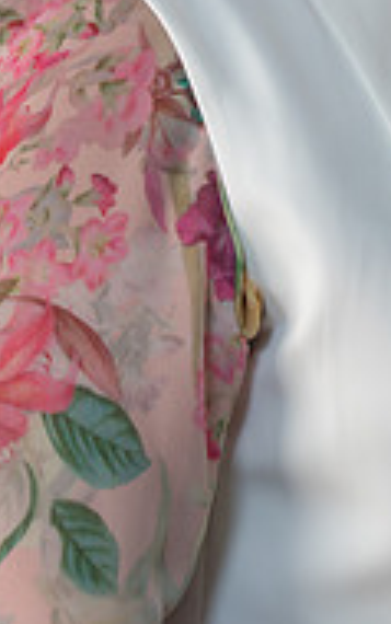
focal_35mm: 253
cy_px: -112
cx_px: 434
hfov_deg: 5.2
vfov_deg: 8.2
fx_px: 4307
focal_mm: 105
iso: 400
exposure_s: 1/100
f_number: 4.5
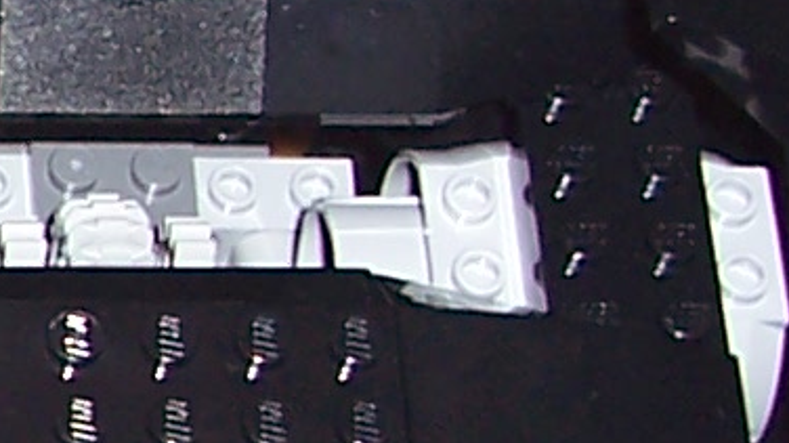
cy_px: 481
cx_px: -1215
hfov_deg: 8.5
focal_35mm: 227
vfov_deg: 5.3
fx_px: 4746
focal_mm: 5.6
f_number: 2.7
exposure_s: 1/60
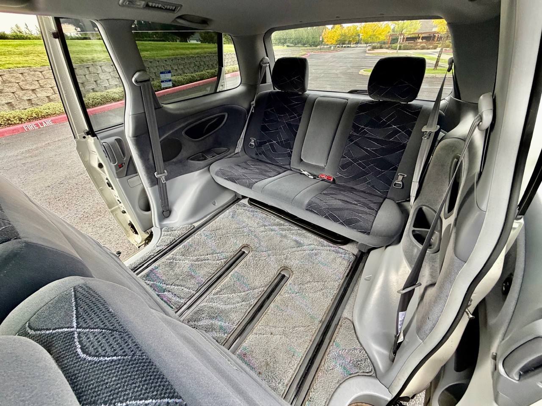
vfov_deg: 85.7
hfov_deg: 102.1
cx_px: 271
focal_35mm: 14
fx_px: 219
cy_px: 203
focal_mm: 2.22
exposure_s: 1/69
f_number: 2.2
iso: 320
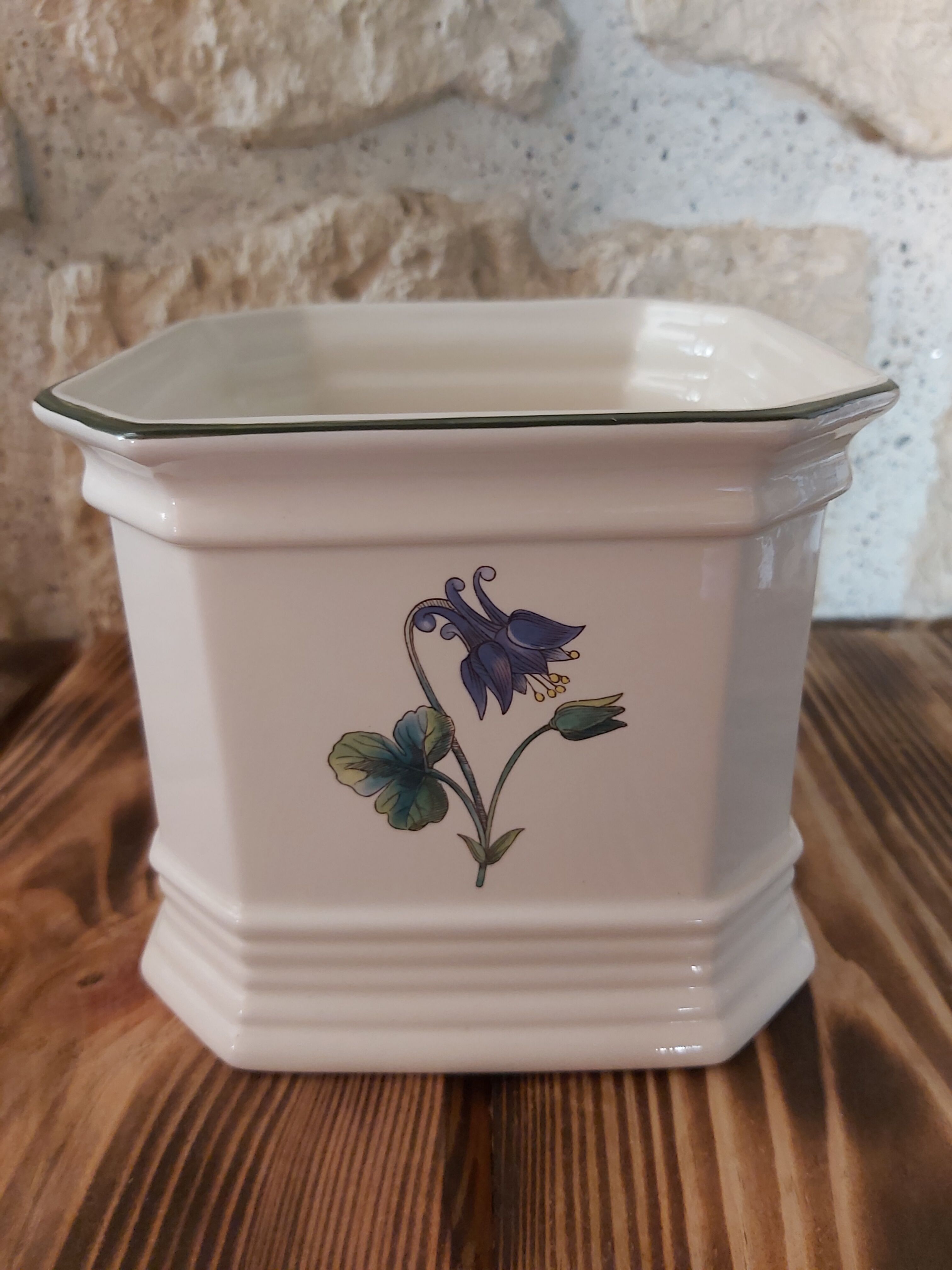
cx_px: 476
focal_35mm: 26
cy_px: 635
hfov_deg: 53.1
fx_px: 953
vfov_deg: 67.3
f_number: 1.7
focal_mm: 3.92
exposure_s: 1/24
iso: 640
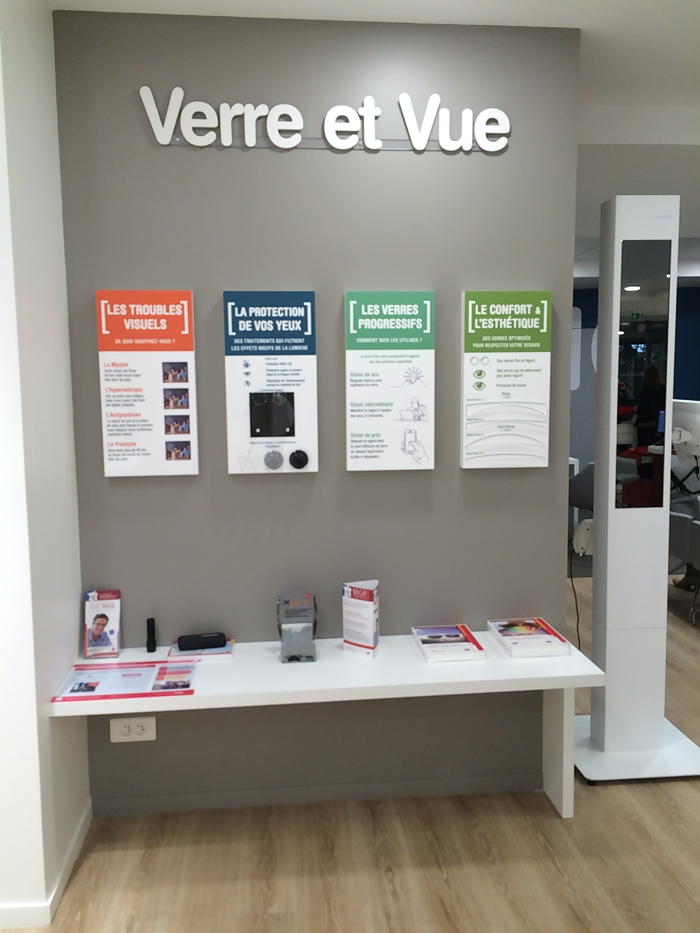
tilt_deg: -7.0
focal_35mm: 29
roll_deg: +1.6
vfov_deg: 61.7
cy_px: 466
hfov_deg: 48.2
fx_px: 782
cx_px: 350
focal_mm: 4.15
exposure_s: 1/100
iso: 80
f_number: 2.2
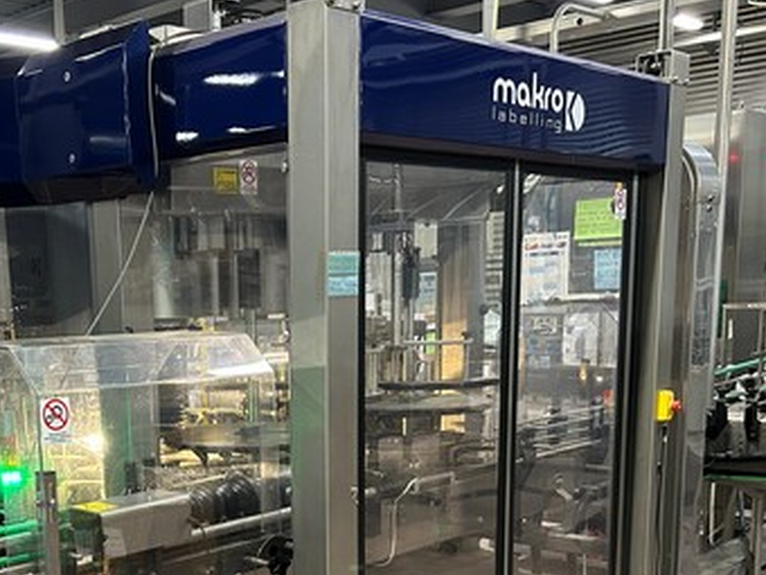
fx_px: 1084
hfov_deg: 38.2
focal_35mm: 49
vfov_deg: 28.7
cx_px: 225
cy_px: 498
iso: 320
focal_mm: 5.7
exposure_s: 1/50
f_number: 1.5
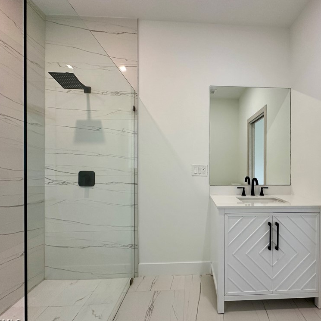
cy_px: 165
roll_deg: -0.2
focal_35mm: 17
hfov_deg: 82.4
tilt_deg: +0.1
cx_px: 201
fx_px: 178
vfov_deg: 84.0
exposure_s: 1/120
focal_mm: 2.22
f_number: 2.2
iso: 250
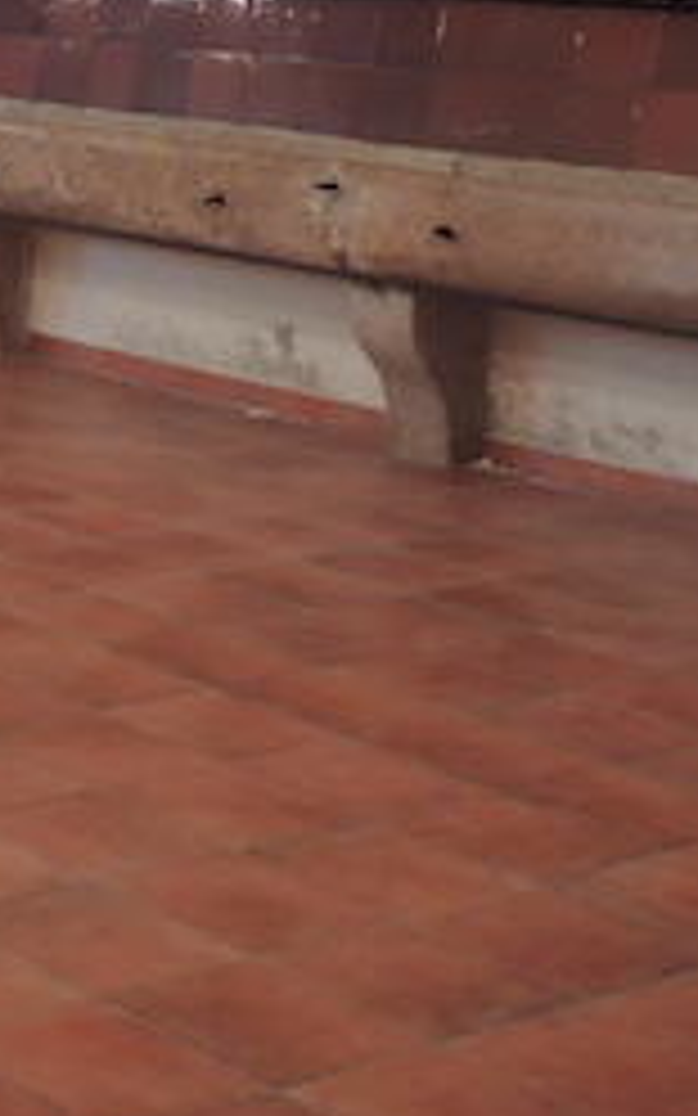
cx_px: -815
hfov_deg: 13.1
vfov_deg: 24.3
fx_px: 2496
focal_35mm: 82
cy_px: 45
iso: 400
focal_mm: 4.3
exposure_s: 1/20
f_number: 3
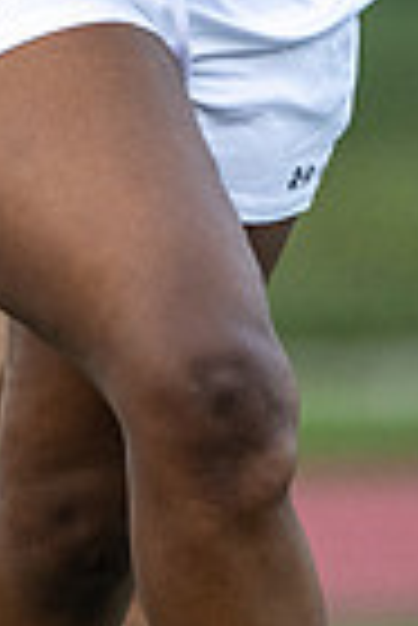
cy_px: -350
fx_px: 43465
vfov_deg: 0.8
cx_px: -499
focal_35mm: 2502
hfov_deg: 0.6
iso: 1800
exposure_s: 1/1250
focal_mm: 400
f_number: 2.8
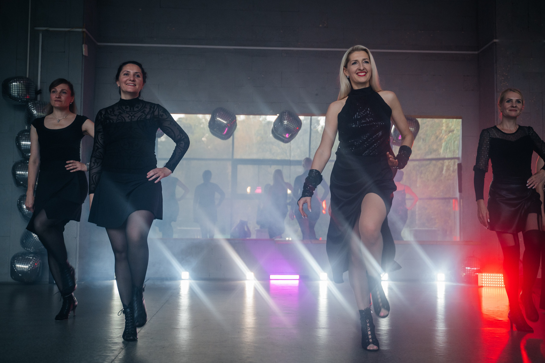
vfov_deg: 31.5
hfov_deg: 45.9
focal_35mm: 42
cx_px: 279
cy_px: 182
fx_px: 643
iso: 2000
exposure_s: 1/125
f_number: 2.8
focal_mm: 40
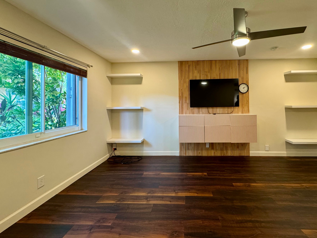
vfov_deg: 77.7
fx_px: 147
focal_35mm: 16
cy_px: 104
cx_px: 178
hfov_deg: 94.0
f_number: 2.2
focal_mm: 2.22
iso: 250
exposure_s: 1/60
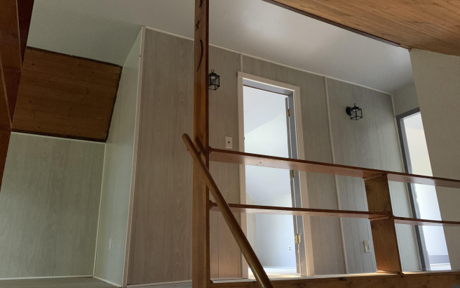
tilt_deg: +18.2
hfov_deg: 66.5
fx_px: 351
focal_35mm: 28
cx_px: 228
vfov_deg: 44.5
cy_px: 147
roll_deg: +0.2
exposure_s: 1/30
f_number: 1.8
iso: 640
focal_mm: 4.25
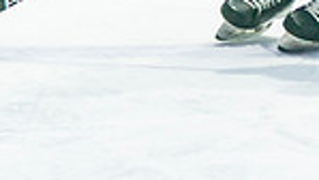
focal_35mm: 818
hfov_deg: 2.6
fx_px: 6923
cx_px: 467
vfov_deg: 1.5
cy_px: -176
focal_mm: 102
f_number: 2.8
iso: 320
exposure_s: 1/640
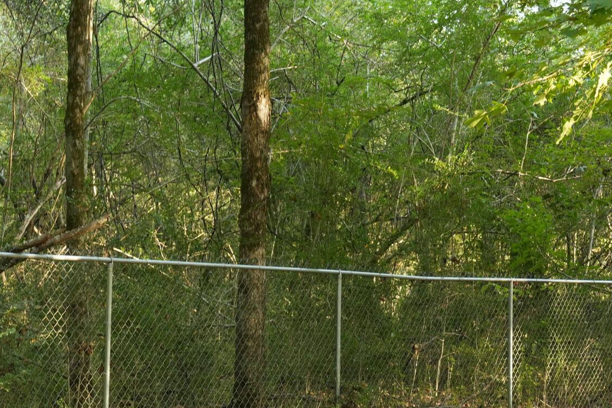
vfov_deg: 11.3
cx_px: 135
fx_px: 2057
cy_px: 367
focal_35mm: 121
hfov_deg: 16.8
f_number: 6.3
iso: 640
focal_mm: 45
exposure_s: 1/25
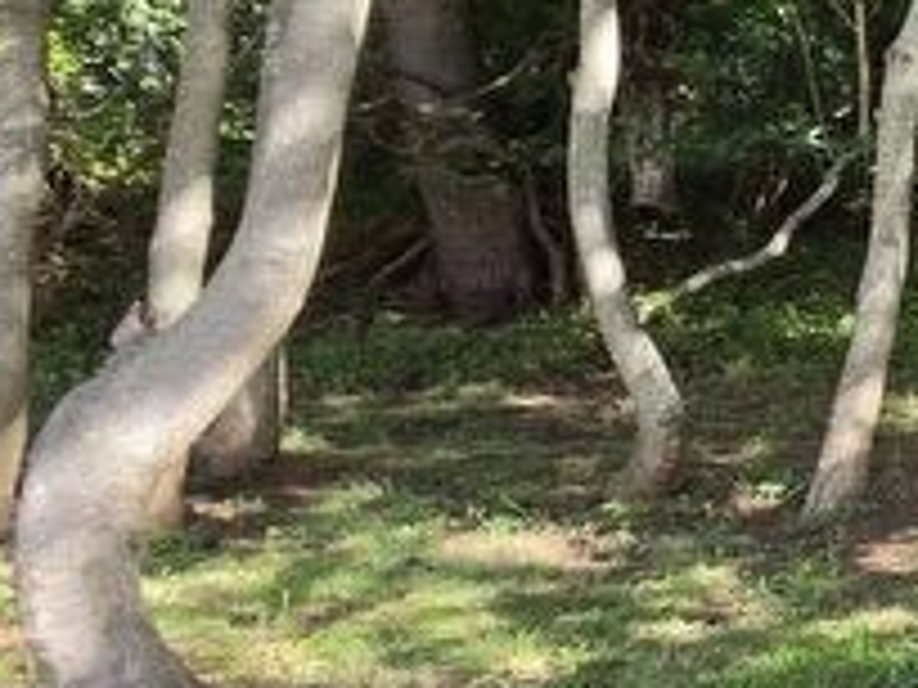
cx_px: 1737
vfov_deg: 28.3
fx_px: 1352
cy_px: 198
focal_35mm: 51
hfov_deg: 20.9
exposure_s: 1/417
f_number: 2.2
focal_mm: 2.2
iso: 100
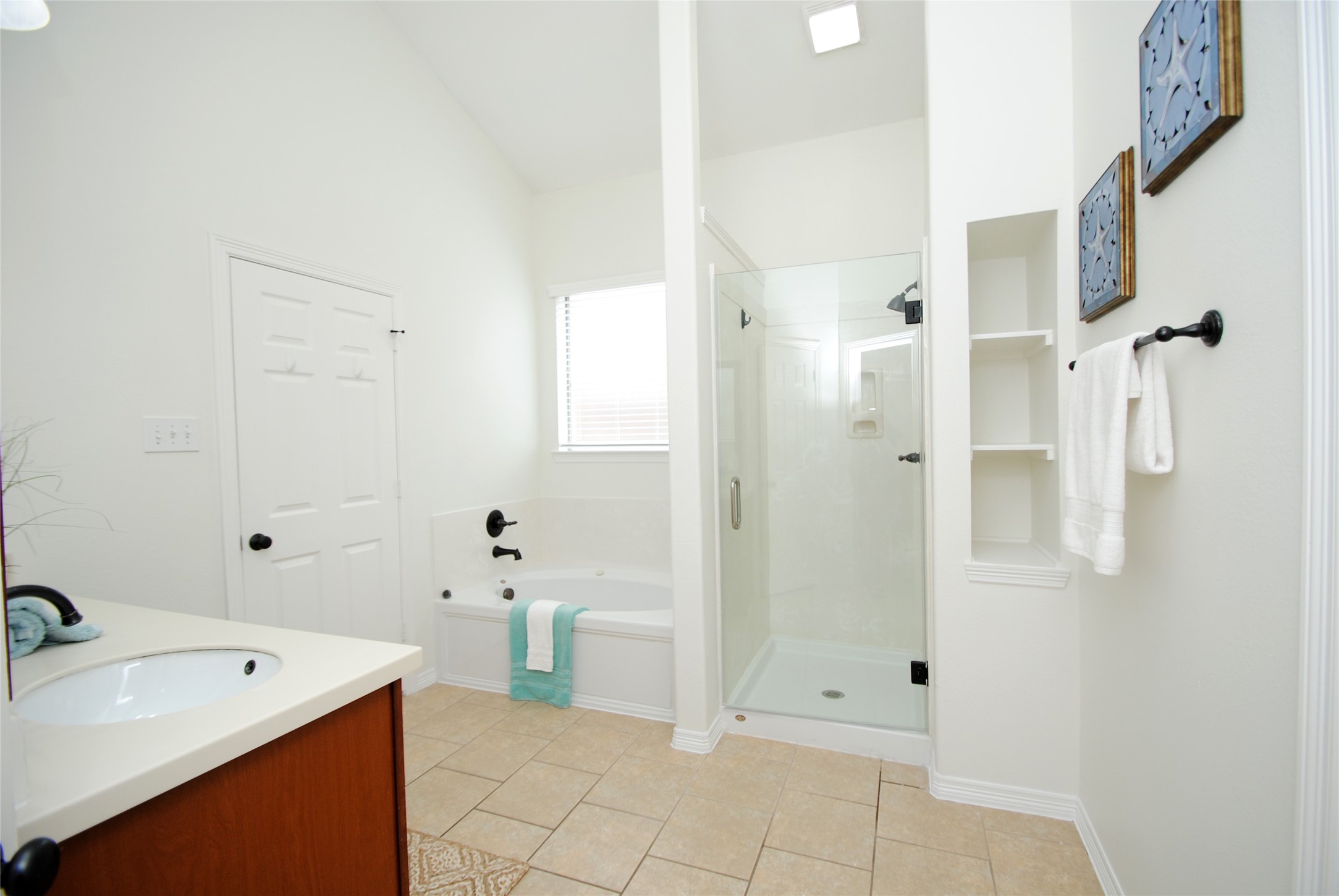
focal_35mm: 15
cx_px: 670
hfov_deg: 100.3
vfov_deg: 77.5
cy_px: 448
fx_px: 559
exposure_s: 1/60
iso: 200
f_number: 4
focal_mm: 10
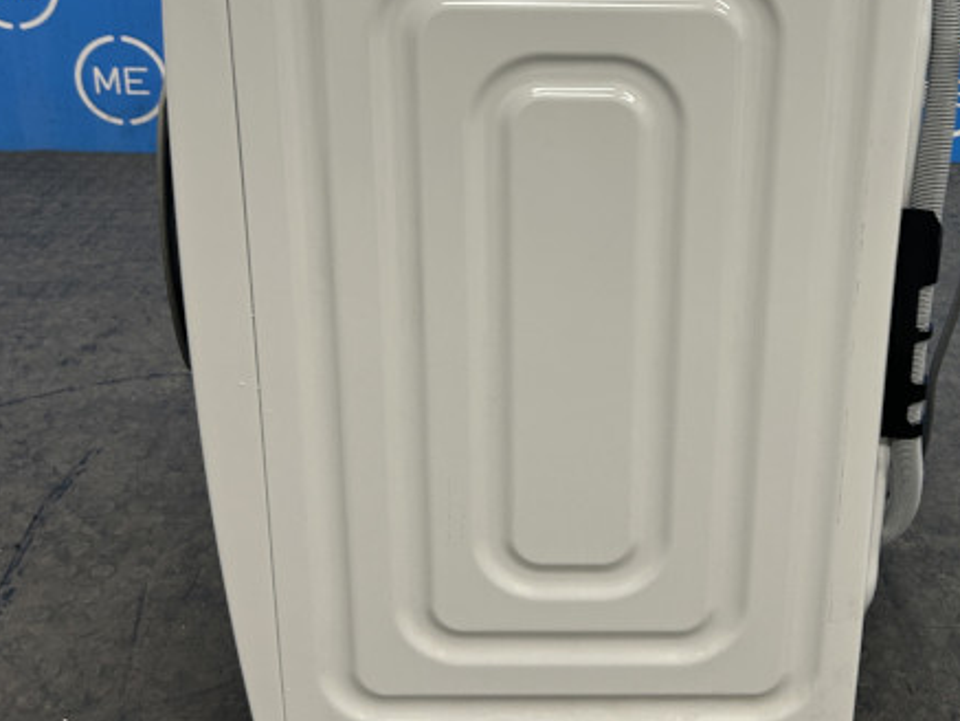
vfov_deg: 29.9
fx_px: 1332
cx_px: 603
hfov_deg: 39.4
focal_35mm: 48
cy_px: 202
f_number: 1.5
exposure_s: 1/100
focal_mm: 5.7
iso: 125
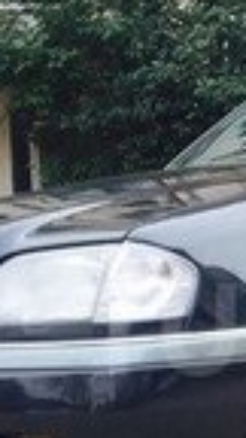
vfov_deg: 19.5
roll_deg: +1.4
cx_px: 395
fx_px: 1264
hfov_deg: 10.6
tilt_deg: -8.6
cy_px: 328
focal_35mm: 109
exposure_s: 1/338
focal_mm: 4.15
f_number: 2.2
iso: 32
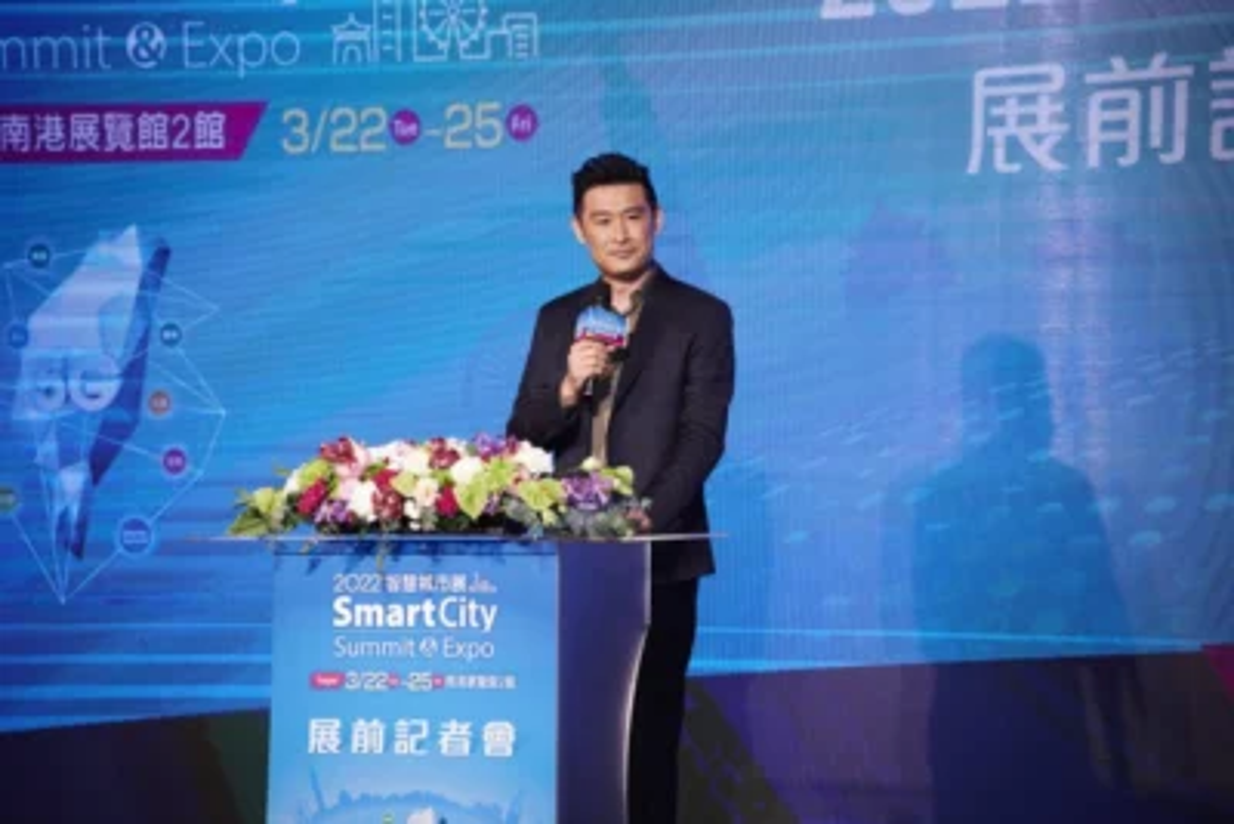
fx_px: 4115
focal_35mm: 120
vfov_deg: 11.4
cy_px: 412
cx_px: 617
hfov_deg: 17.1
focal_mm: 120
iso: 1600
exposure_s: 1/200
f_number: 4
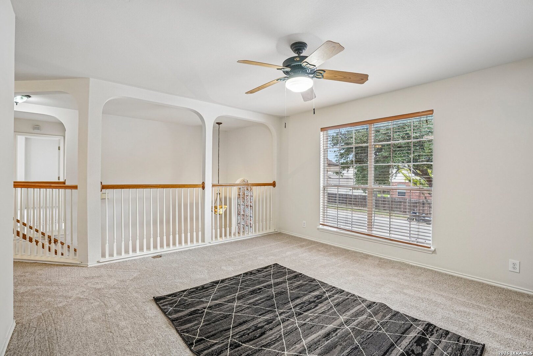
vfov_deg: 73.7
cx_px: 266
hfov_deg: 96.7
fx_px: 237
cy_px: 178
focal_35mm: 16
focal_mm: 16
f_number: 8
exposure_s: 1/13
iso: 400
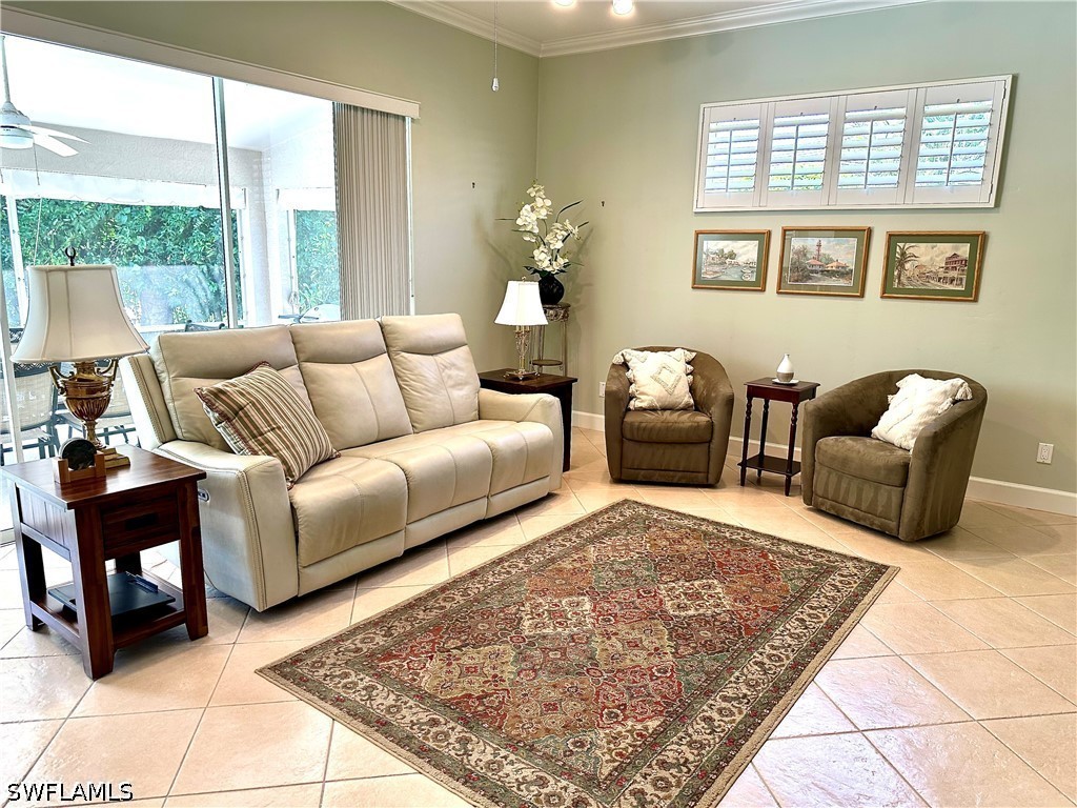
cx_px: 538
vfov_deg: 56.8
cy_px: 404
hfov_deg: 71.6
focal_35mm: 24
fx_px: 747
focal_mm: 6.86
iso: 160
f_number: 1.78
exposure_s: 1/120
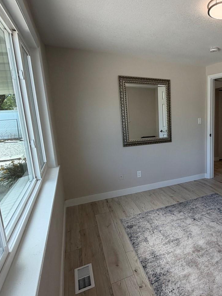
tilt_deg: -9.6
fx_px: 197
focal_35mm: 23
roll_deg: +1.7
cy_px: 147
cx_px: 186
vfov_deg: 73.9
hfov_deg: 53.8
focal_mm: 2.22
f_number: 2.2
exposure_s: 1/157
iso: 64
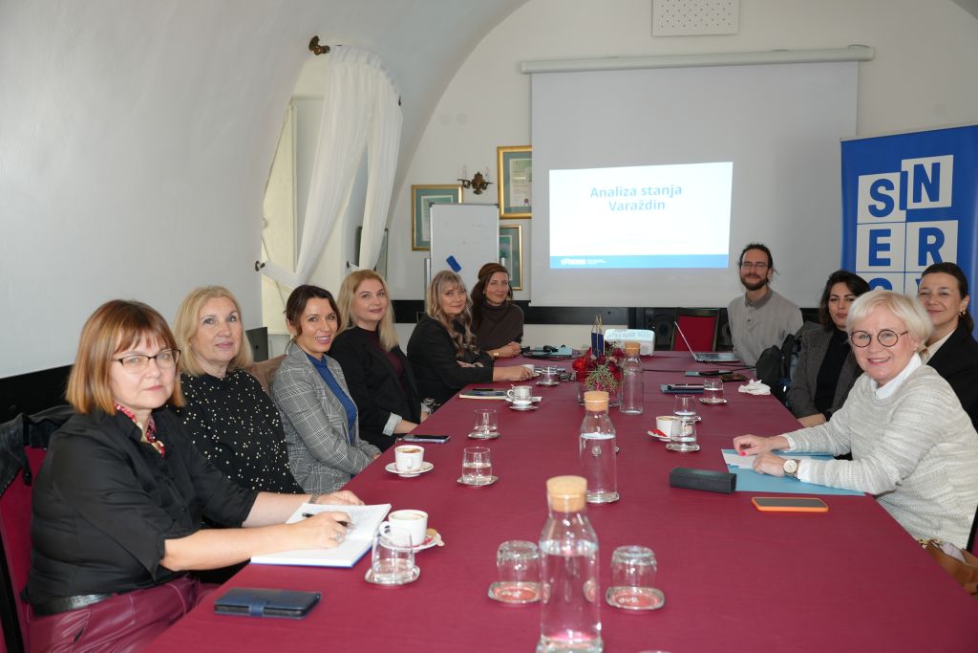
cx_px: 489
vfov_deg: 42.3
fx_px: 842
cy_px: 326
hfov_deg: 60.3
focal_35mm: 31
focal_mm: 31
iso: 800
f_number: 4
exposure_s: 1/160
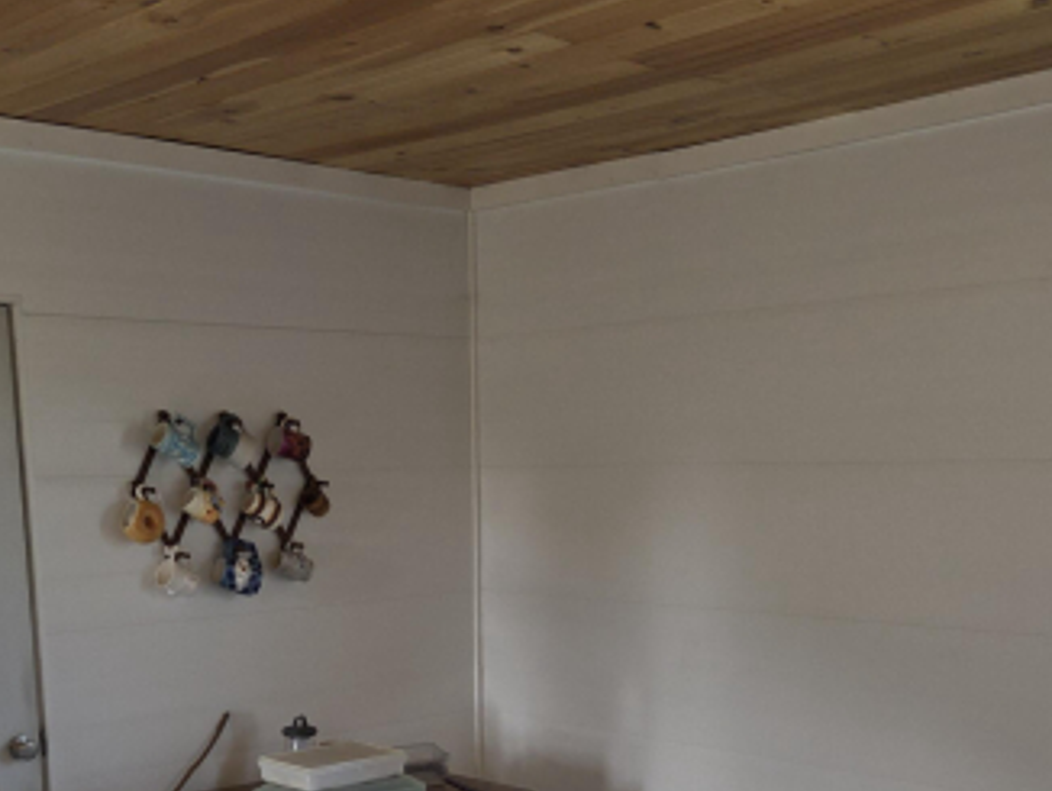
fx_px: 1429
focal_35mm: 47
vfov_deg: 29.5
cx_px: 453
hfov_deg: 40.3
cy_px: 733
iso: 125
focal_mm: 5.4
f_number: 1.8
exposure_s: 1/60
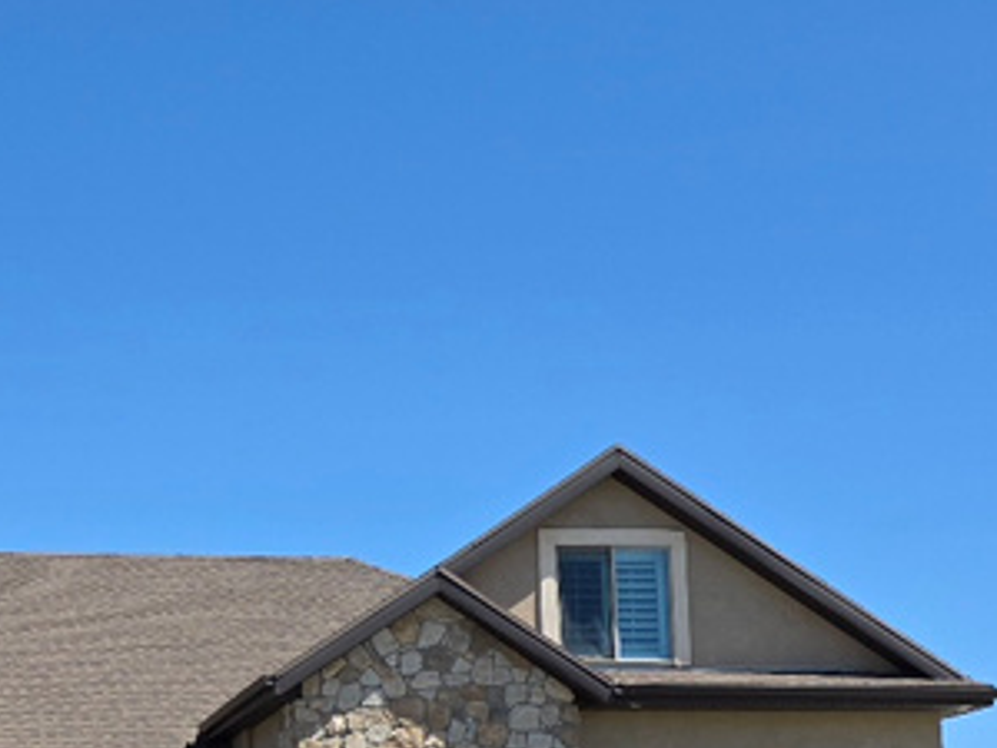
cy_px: 735
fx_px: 1411
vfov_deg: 28.0
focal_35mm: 49
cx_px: 30
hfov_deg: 35.6
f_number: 1.7
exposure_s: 1/10000
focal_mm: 6.3
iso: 80
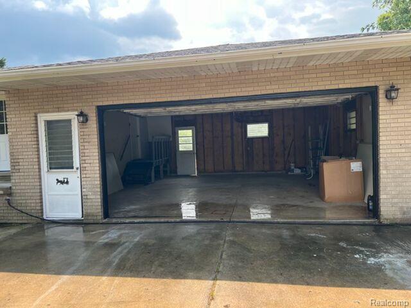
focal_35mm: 26
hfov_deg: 67.3
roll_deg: +2.5
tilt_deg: -2.3
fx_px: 309
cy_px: 154
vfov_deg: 53.1
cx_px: 206
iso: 50
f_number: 1.5
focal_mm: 5.7
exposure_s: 1/808
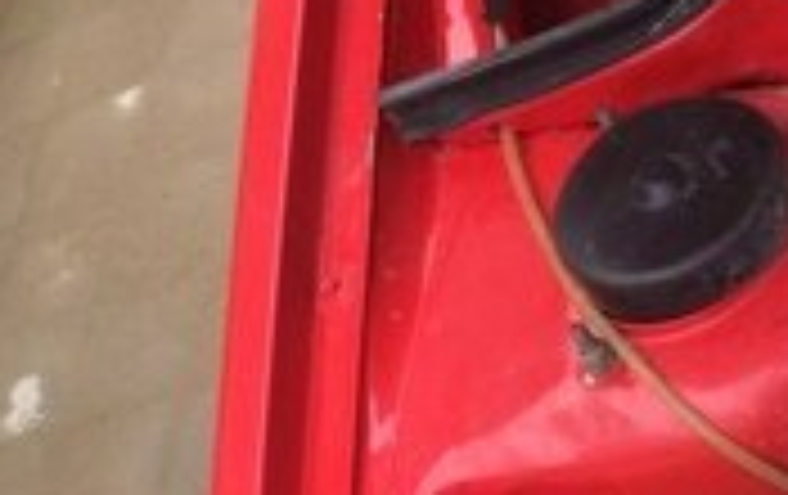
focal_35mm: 87
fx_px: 1871
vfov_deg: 14.3
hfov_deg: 22.9
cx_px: 783
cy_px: 698
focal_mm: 4.15
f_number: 2.2
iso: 50
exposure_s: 1/50
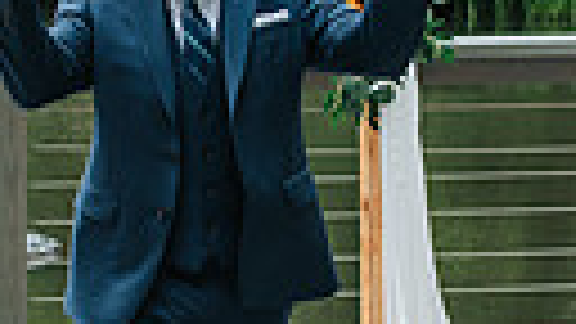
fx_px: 3268
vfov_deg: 5.7
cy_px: 225
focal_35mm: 214
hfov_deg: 10.0
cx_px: 91
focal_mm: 35
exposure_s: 1/800
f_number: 3.5
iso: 220
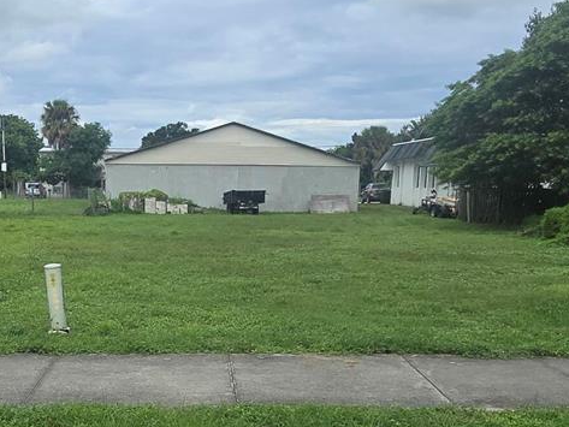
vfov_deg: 32.4
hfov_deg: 41.8
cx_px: 149
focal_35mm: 44
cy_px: 312
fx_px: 723
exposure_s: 1/2327
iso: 50
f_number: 2.2
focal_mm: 2.2
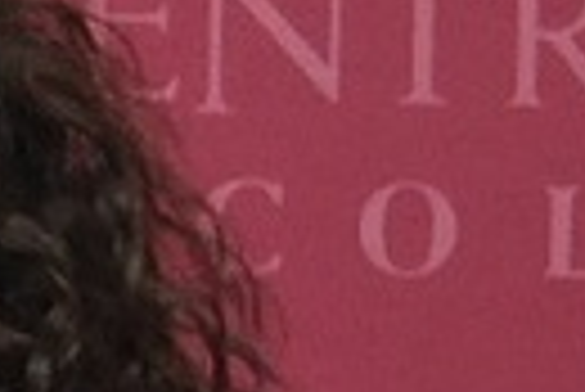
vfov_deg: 6.1
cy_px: 730
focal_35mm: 221
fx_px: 3595
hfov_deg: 8.7
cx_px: -666
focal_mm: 32
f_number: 4.8
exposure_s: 1/60
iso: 800
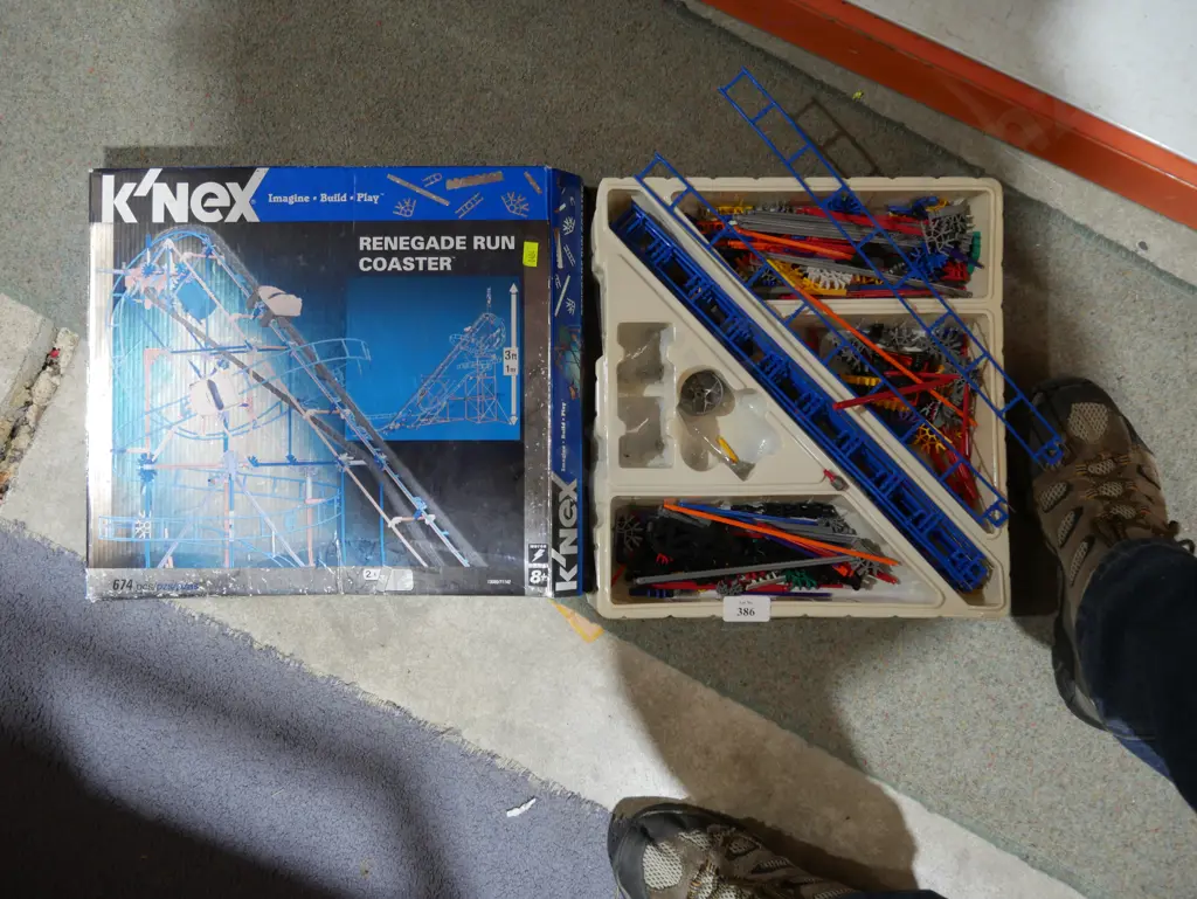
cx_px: 598
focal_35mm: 32
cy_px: 450
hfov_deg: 56.8
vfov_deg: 44.2
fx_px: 1107
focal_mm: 16
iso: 500
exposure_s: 1/60
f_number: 3.6
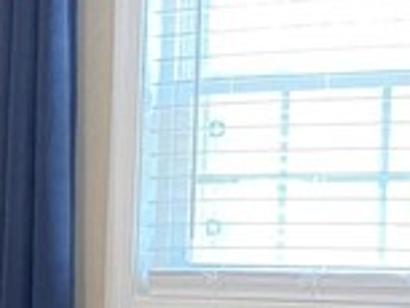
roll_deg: -0.2
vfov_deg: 8.4
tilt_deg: -6.0
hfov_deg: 10.4
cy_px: 437
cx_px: -439
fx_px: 2063
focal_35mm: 174
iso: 400
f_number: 1.8
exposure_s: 1/40
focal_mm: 4.25
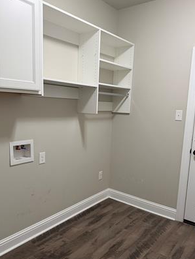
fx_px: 218
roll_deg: -1.7
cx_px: 96
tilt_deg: -10.2
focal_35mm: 29
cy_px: 142
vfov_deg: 61.5
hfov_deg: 48.2
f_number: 1.78
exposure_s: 1/60
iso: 250
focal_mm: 6.76
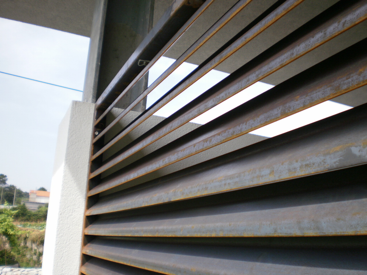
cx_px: 184
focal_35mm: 36
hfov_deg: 51.4
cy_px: 138
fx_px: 382
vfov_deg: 39.7
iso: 100
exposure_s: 1/500
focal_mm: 6.3
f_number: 3.1
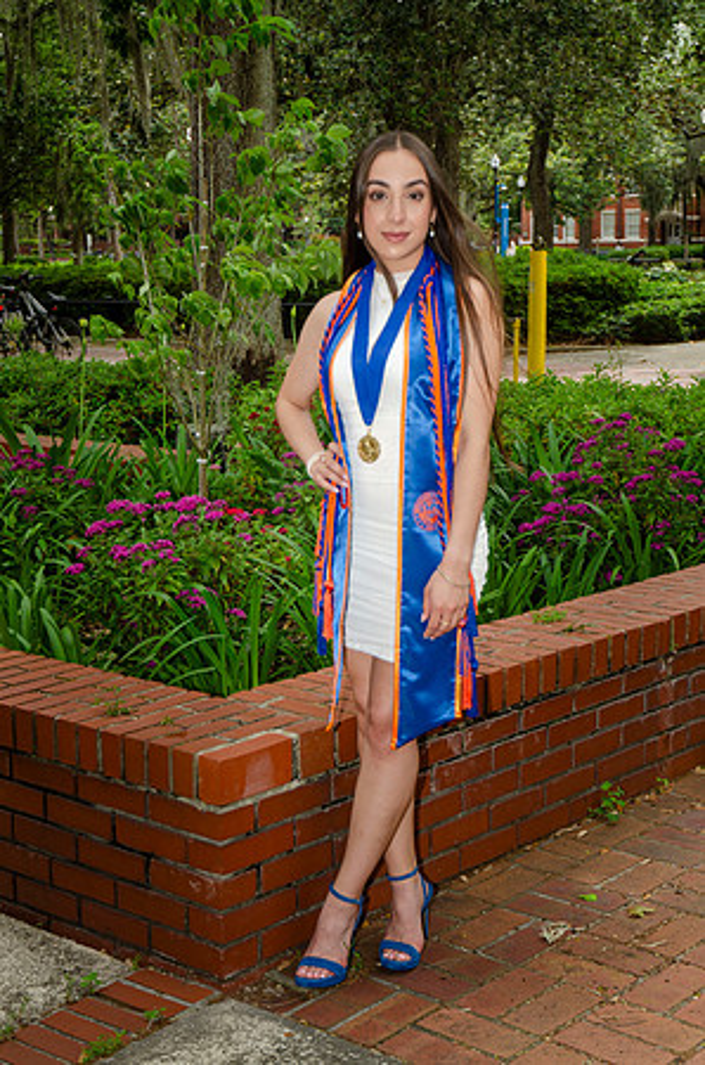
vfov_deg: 33.5
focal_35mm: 60
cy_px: 532
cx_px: 352
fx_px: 1771
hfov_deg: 22.5
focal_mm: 40
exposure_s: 1/250
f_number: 4.5
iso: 100
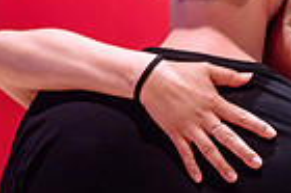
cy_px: 173
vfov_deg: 3.1
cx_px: 333
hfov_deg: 4.7
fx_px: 3520
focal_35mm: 436
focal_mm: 105
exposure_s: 1/250
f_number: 1.4
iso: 2000
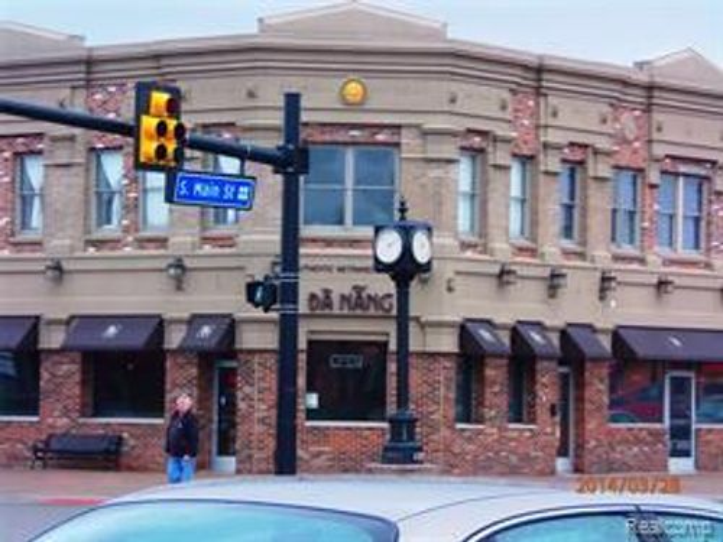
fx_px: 2799
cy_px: 271
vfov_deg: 11.1
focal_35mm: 134
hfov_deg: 14.7
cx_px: 362
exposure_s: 1/160
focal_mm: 23.8
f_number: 4.6
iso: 250
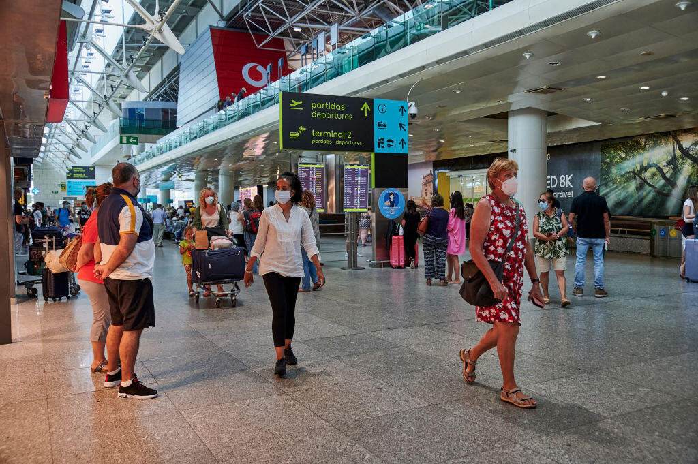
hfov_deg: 58.8
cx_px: 349
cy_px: 232
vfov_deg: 41.1
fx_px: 620
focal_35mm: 32
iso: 1600
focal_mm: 32
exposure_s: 1/320
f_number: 5
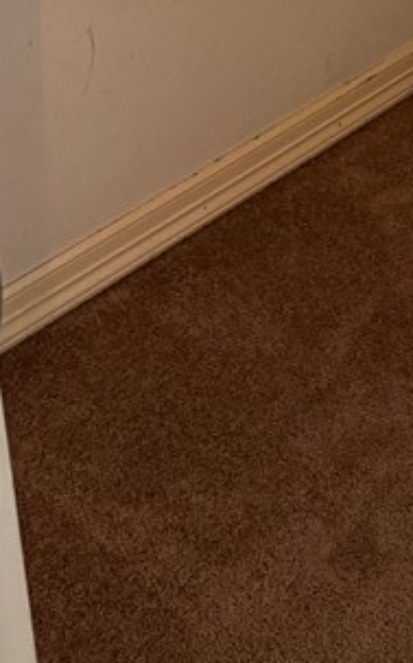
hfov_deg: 13.8
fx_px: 1551
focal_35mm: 86
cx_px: 706
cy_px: -309
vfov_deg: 20.8
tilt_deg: -15.8
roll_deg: -0.3
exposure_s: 1/60
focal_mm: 6.76
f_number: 1.78
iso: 320
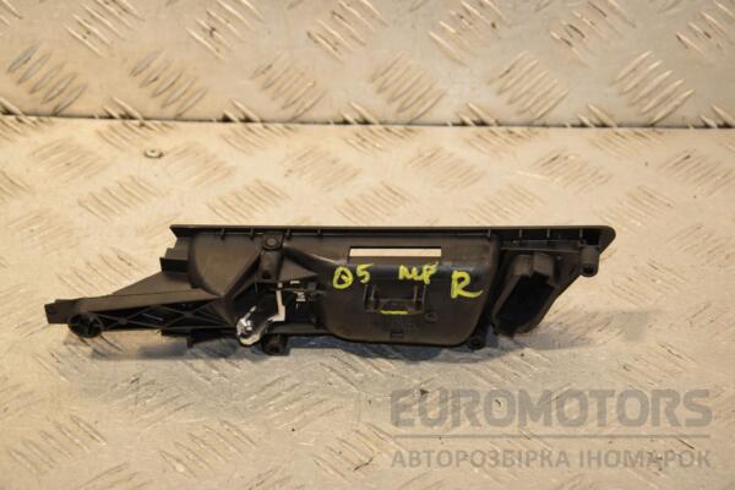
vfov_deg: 13.0
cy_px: 245
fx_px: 2144
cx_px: 368
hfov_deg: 19.5
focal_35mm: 105
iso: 800
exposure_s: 1/200
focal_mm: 70
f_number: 7.1
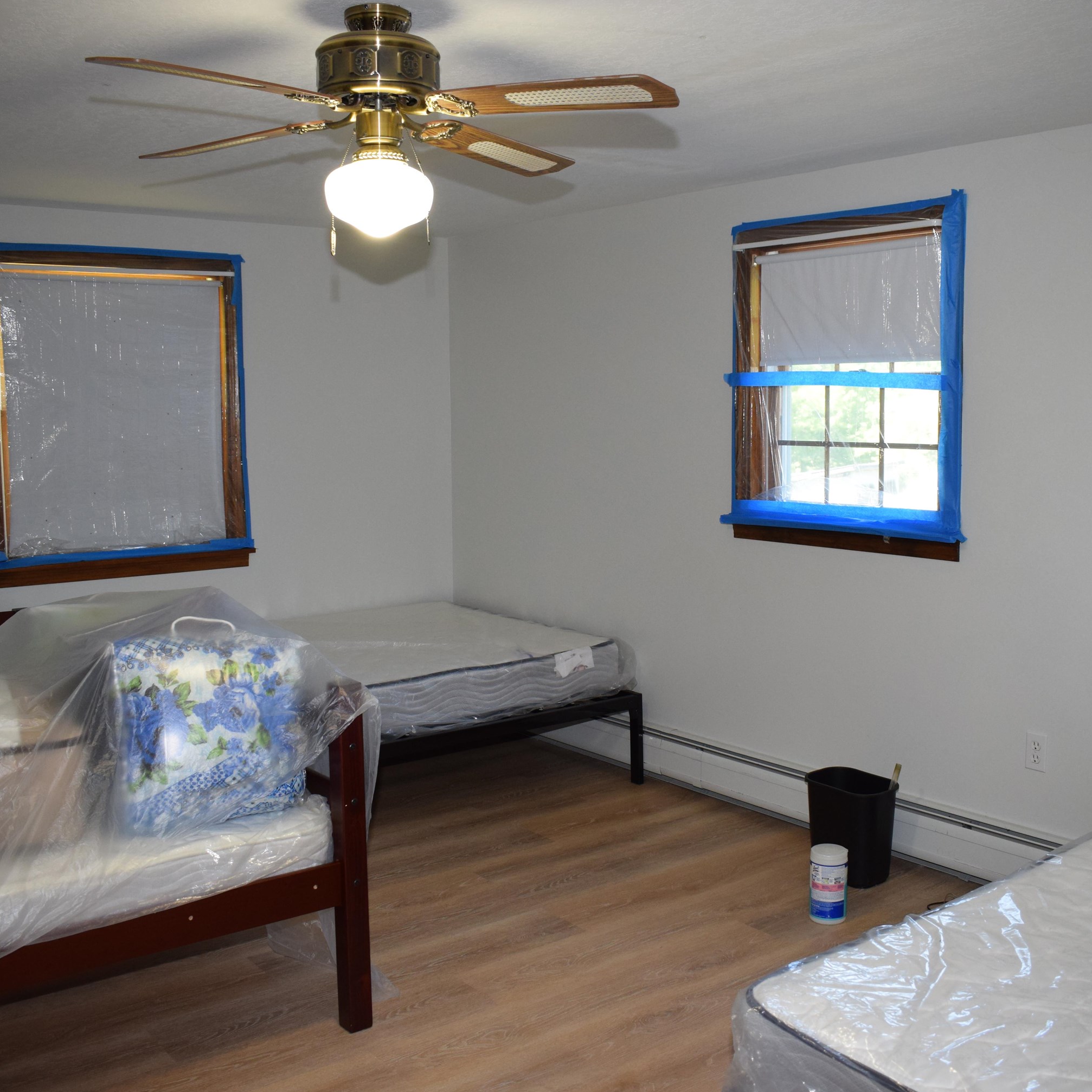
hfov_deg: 47.1
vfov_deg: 47.2
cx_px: 607
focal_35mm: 35
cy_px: 542
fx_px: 1249
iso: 800
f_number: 5
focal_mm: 18
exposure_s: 1/100
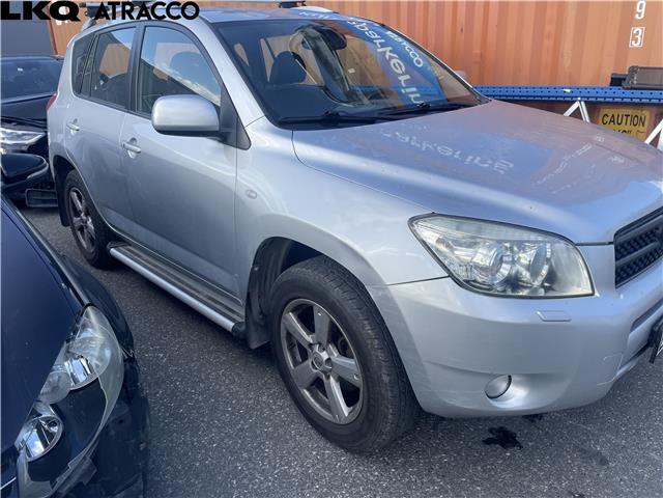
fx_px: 498
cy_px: 249
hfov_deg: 67.3
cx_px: 332
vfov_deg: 53.1
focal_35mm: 26
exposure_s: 1/917
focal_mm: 4.2
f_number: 1.6
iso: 32
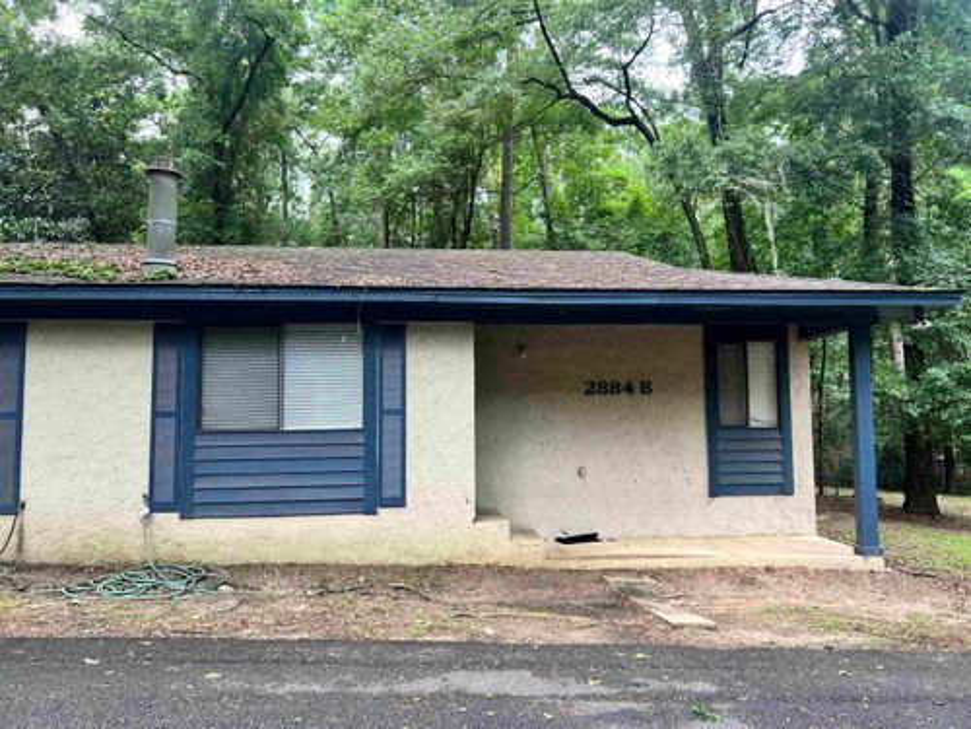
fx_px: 729
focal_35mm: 26
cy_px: 364
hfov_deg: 67.3
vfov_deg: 53.1
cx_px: 486
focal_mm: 5.7
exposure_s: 1/121
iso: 50
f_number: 1.5
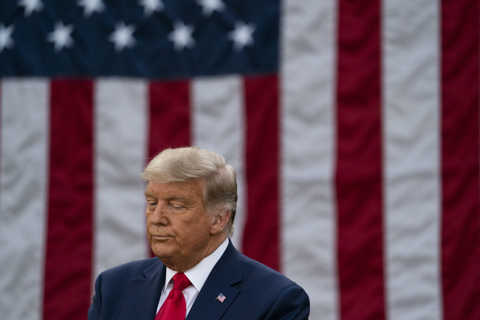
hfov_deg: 4.2
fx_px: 6573
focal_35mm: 493
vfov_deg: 2.8
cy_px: 160
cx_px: 240
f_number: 6.3
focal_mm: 493
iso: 2500
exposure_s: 1/400
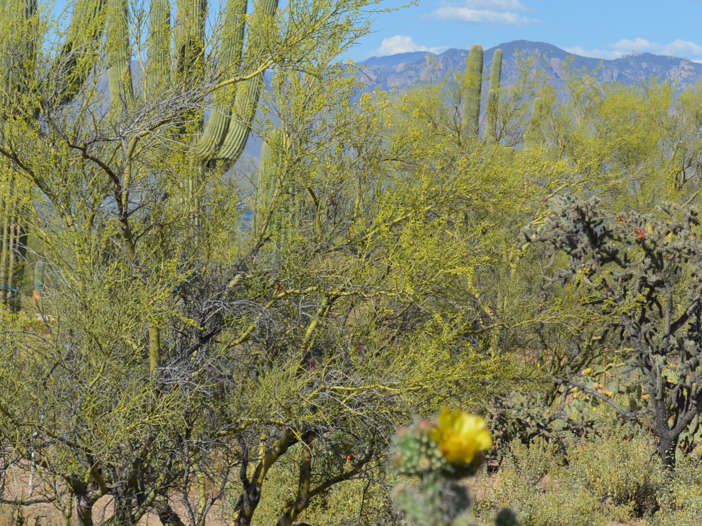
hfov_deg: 14.7
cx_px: 667
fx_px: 2677
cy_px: 153
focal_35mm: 132
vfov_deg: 11.2
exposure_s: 1/320
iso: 100
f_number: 9
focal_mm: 48
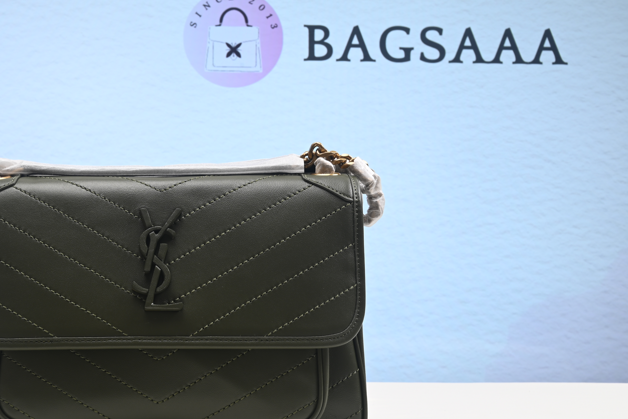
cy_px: 206
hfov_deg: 35.1
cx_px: 180
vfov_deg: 24.2
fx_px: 977
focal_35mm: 56
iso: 110
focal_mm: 39
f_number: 16
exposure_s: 1/2.5
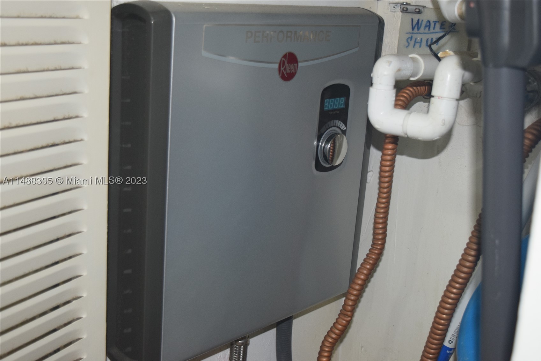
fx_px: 721
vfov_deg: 28.1
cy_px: 180
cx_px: 270
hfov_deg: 41.1
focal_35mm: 48
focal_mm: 32
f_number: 4.5
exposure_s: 1/60
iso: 1400
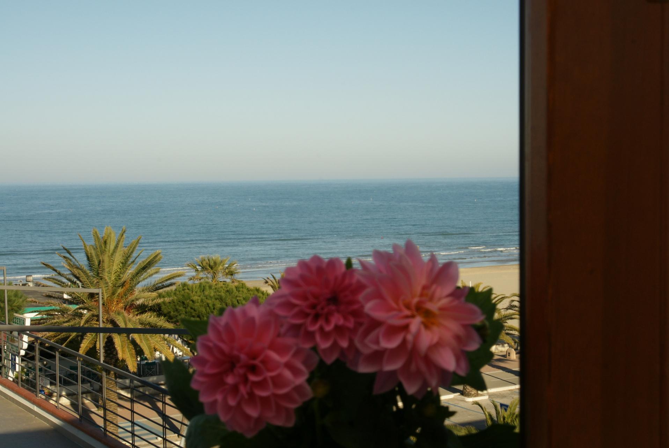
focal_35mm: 60
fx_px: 1116
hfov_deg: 33.4
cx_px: 334
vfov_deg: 22.7
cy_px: 224
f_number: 20
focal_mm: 40
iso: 100
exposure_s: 1/100
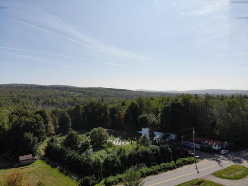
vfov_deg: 56.8
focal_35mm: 24
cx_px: 124
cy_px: 93
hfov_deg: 71.6
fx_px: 172
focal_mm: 4.5
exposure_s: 1/2082
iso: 101
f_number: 2.8
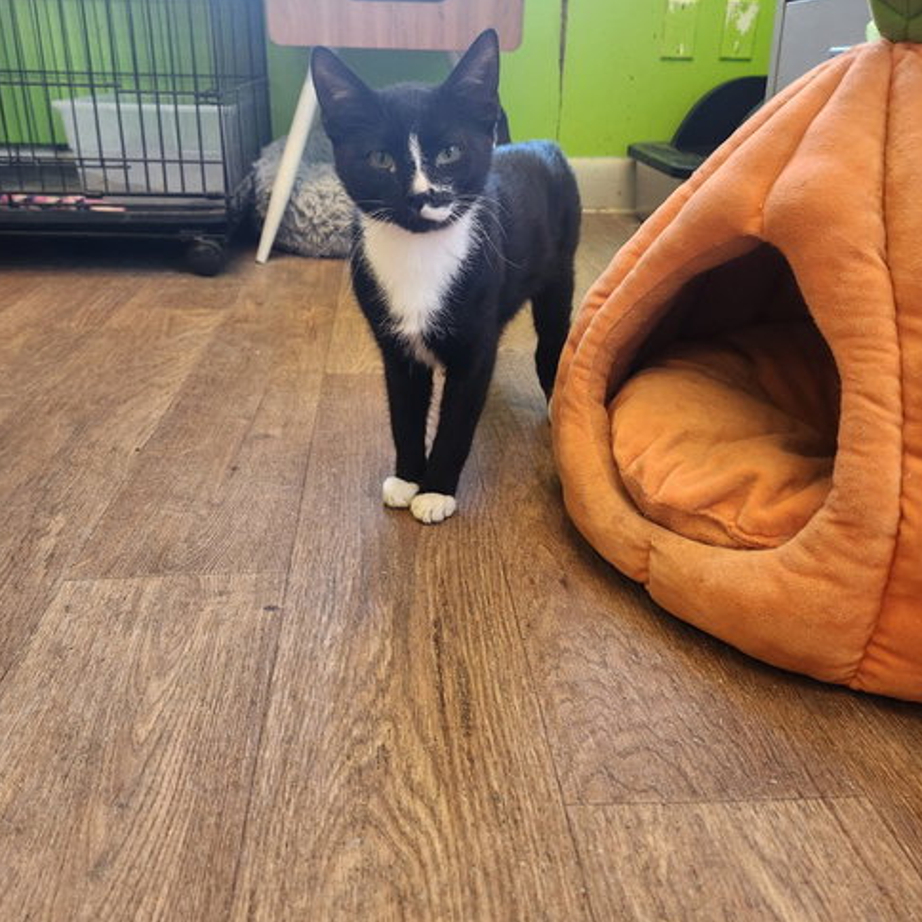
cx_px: 457
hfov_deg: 57.3
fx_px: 844
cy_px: 405
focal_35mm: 28
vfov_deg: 57.1
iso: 250
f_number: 1.8
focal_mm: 5.4
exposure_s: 1/120
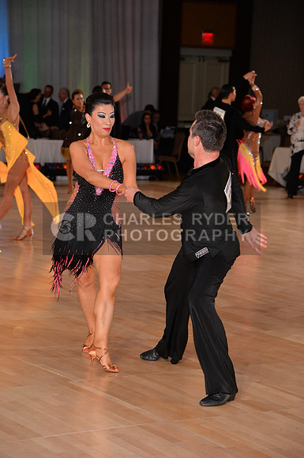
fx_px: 1334
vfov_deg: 19.5
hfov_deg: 13.0
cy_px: 229
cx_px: 152
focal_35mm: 105
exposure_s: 1/250
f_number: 5
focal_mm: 105
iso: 1600
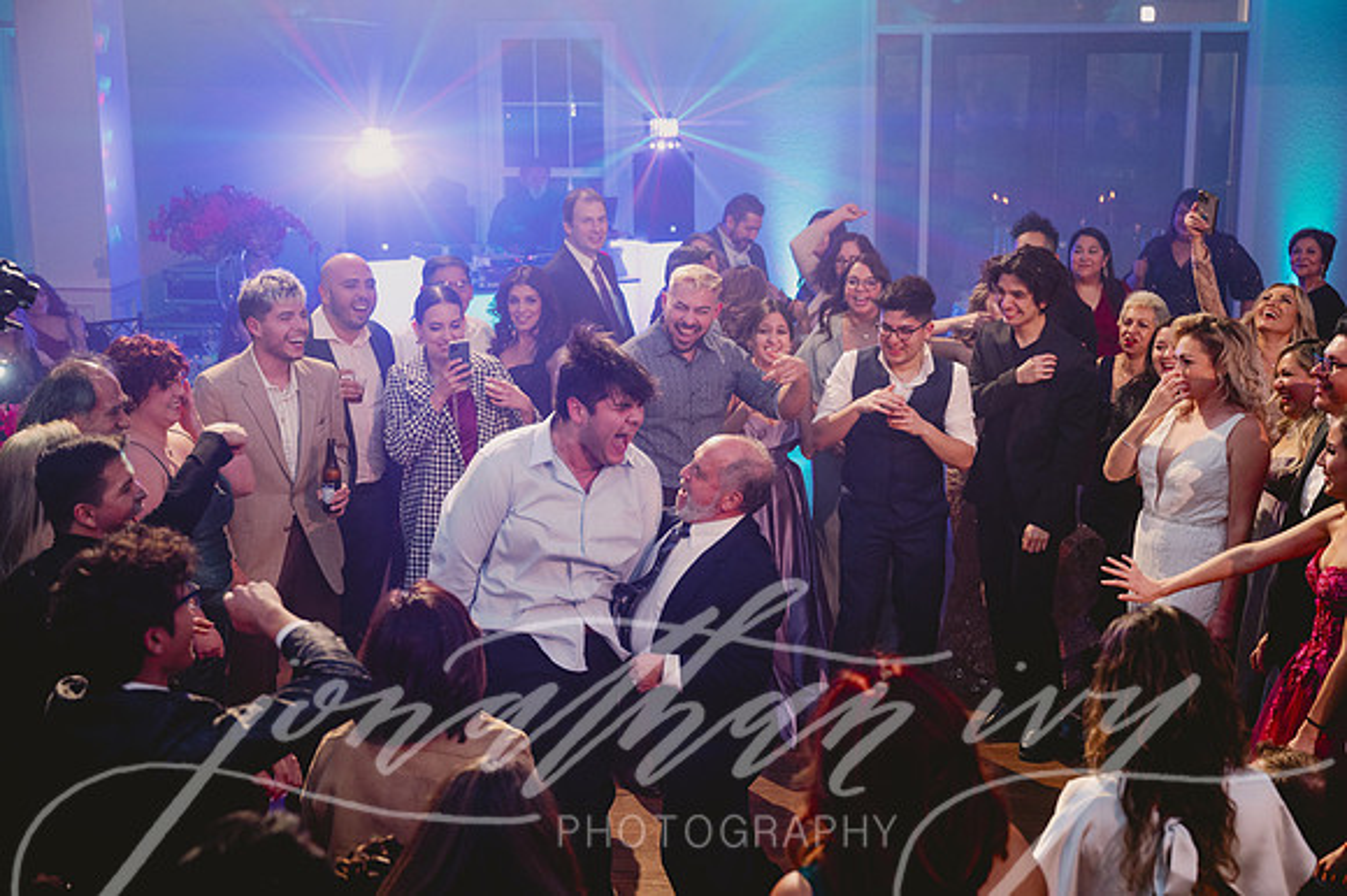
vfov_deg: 27.0
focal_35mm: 50
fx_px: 1870
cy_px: 448
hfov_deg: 39.6
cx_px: 674
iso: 1600
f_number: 3.5
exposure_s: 1/100
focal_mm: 50
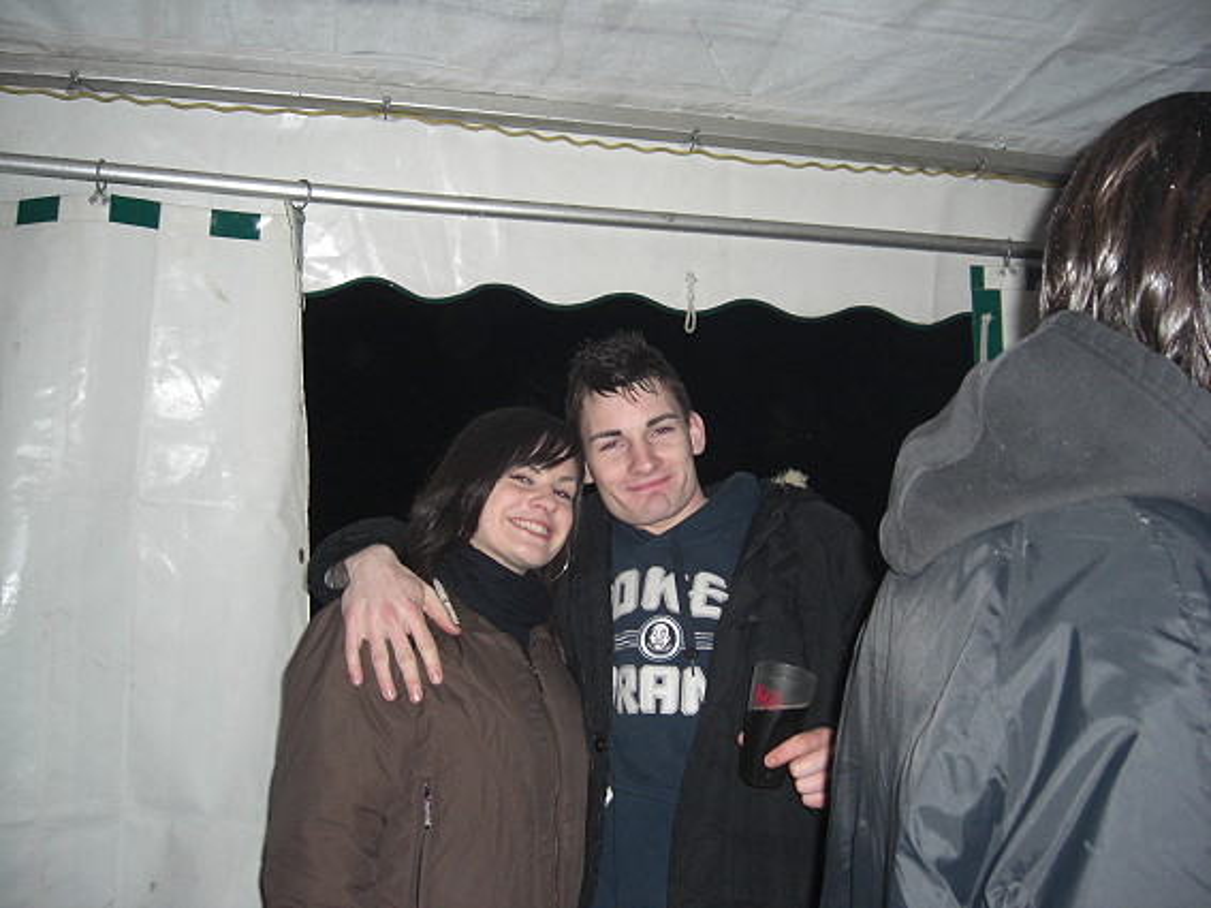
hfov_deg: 49.0
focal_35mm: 38
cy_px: 454
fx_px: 1329
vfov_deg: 37.7
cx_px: 606
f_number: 2.8
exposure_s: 1/60
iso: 200
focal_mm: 7.9
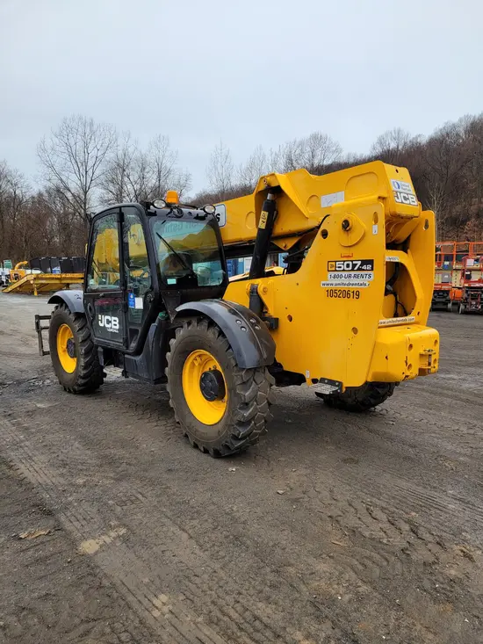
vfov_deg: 67.3
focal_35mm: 26
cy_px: 322
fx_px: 484
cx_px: 242
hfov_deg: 53.1
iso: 40
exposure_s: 1/194
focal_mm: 5.4
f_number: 1.8
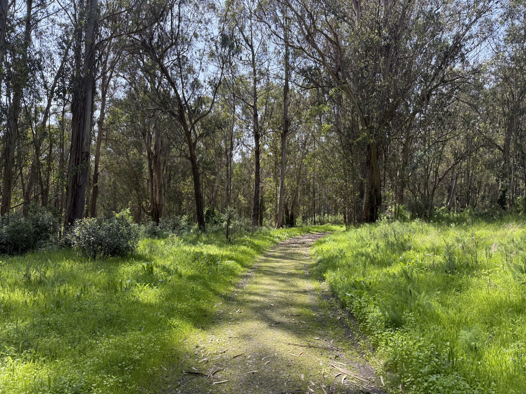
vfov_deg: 56.8
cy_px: 197
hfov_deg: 71.6
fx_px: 365
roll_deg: +0.0
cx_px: 263
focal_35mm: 24
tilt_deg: +5.2
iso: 100
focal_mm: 6.76
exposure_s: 1/1314
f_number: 1.78
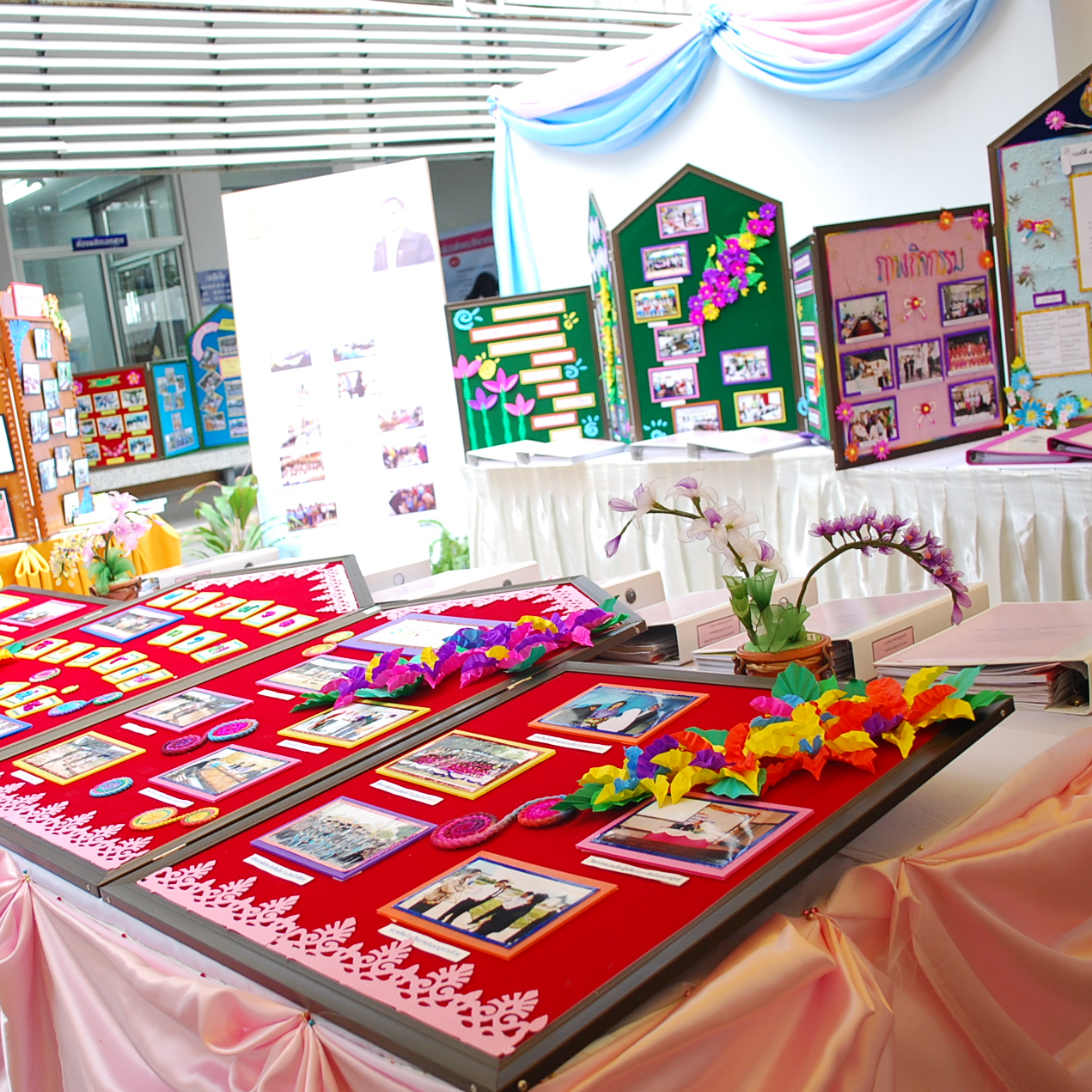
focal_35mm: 35
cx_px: 444
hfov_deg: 47.0
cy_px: 552
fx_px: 1249
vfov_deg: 47.2
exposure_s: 1/60
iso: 400
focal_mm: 18
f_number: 4
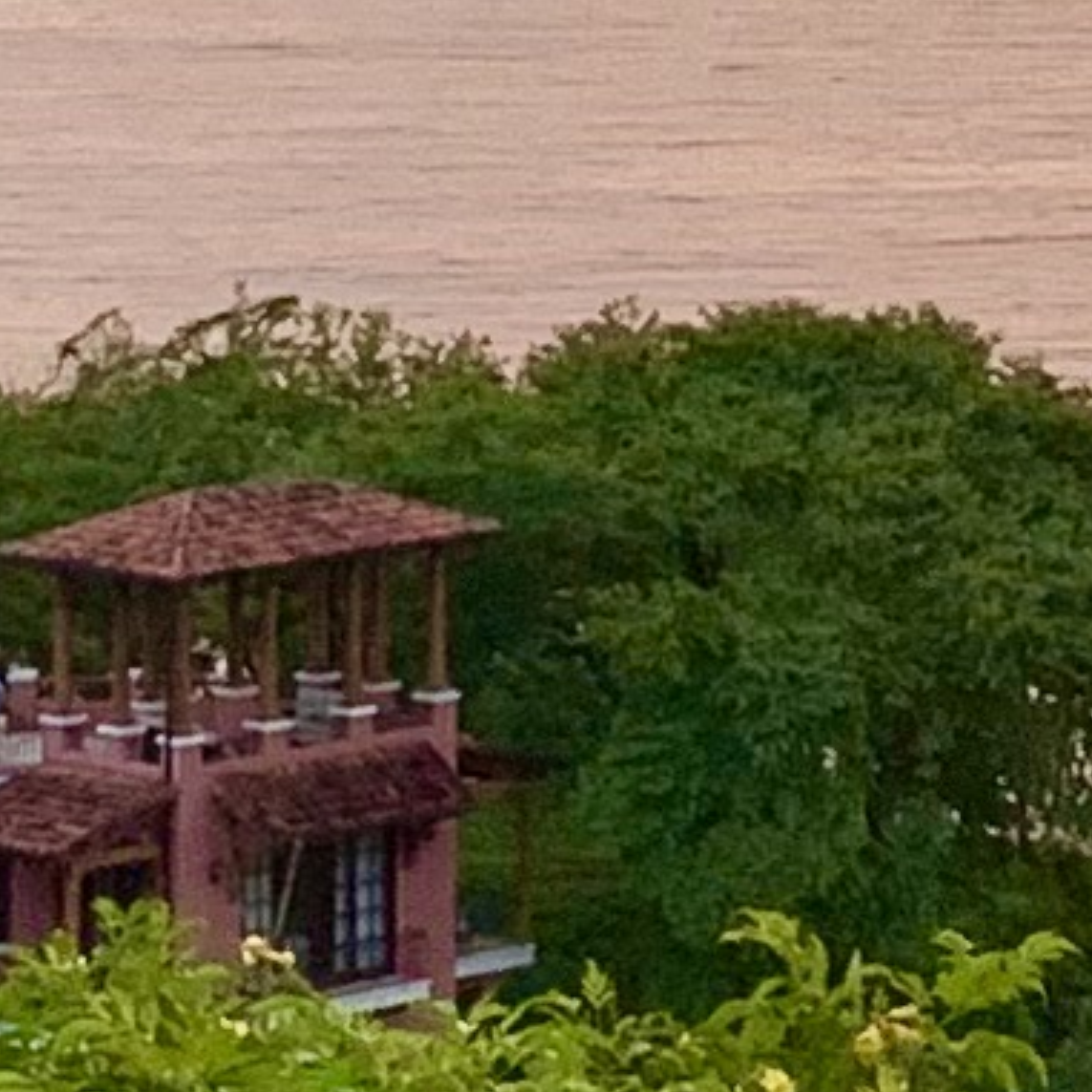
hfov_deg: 7.1
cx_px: 1396
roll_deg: -0.8
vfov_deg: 7.1
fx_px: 8673
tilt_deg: -4.7
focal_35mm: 243
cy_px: -255
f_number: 1.8
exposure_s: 1/121
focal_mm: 4.25
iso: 64
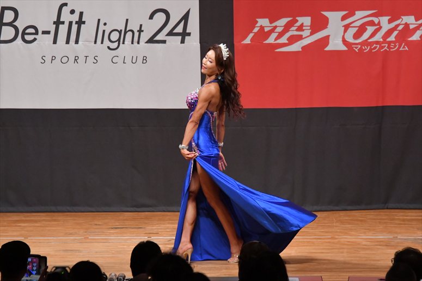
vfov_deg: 5.7
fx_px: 2812
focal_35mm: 240
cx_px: 211
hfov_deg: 8.6
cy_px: 140
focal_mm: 160
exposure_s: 1/400
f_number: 5.6
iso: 6400
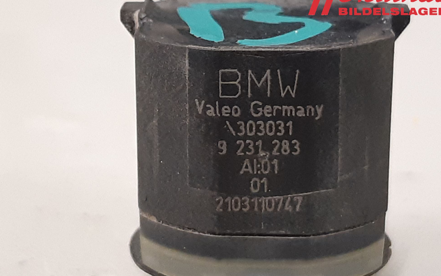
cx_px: 215
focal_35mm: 29
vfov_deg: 43.1
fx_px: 349
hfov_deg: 64.6
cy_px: 151
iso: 250
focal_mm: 3.93
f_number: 1.7
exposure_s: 1/50
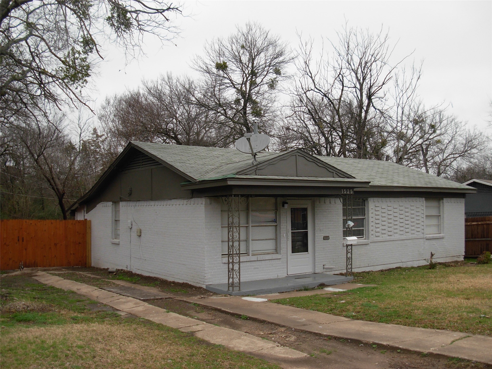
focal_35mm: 38
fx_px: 540
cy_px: 184
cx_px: 246
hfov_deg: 49.0
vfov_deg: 37.7
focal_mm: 6.3
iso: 79
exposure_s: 1/242
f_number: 2.9
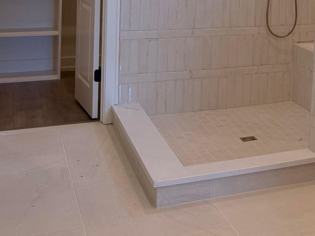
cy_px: -36
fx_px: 637
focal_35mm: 70
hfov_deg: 23.9
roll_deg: -2.2
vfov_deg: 19.9
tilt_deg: -1.8
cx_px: 426
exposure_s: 1/230
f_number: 1.78
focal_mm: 6.76
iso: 125
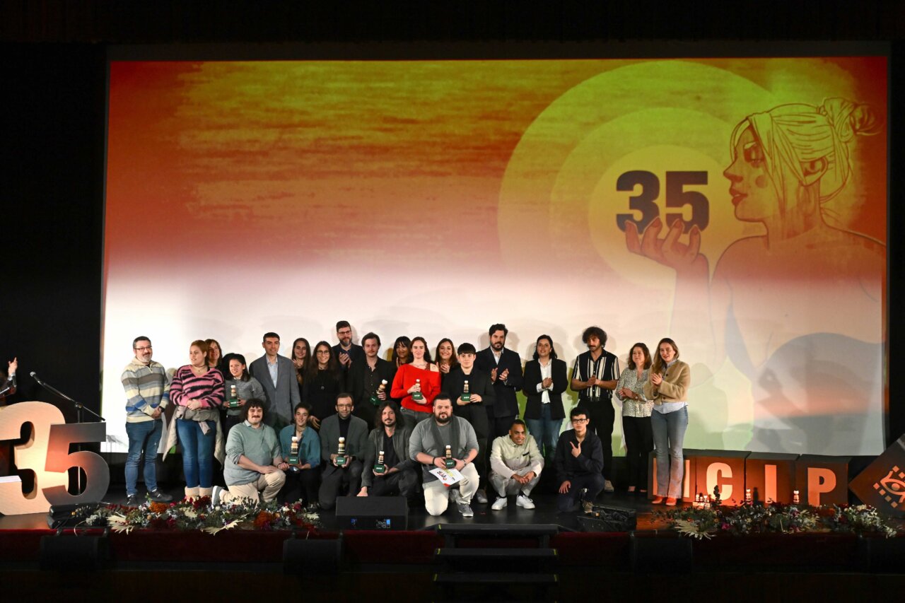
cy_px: 302
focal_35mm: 49
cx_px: 452
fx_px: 1232
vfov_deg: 27.5
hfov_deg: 40.3
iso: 4000
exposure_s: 1/320
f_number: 4
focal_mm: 49
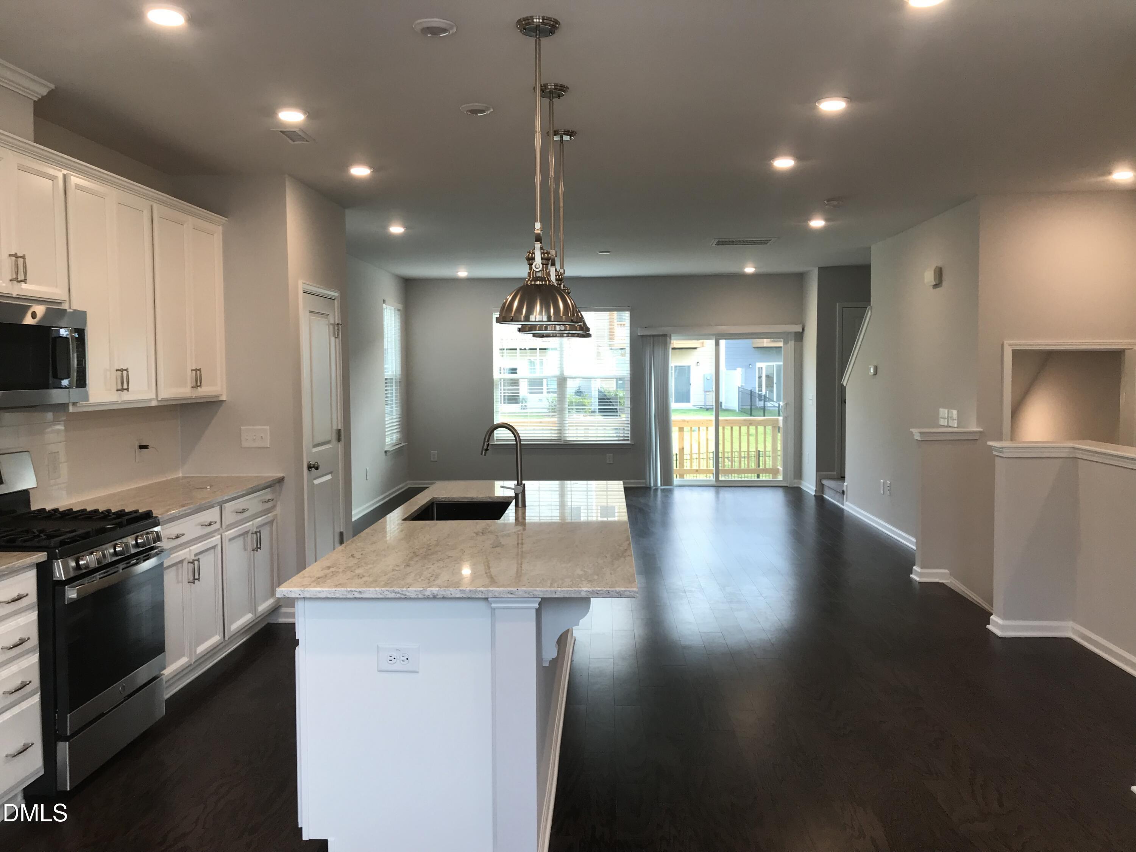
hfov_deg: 63.4
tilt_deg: -2.8
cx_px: 568
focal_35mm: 28
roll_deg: +0.5
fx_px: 919
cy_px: 426
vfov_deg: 49.7
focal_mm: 3.99
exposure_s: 1/60
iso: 32
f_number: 1.8
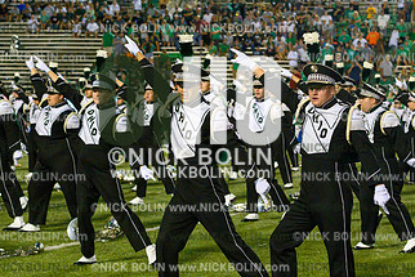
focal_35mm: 126
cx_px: 189
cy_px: 118
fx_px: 1453
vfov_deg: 10.9
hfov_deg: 16.3
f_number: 4
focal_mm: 70
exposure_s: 1/1600
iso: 10000
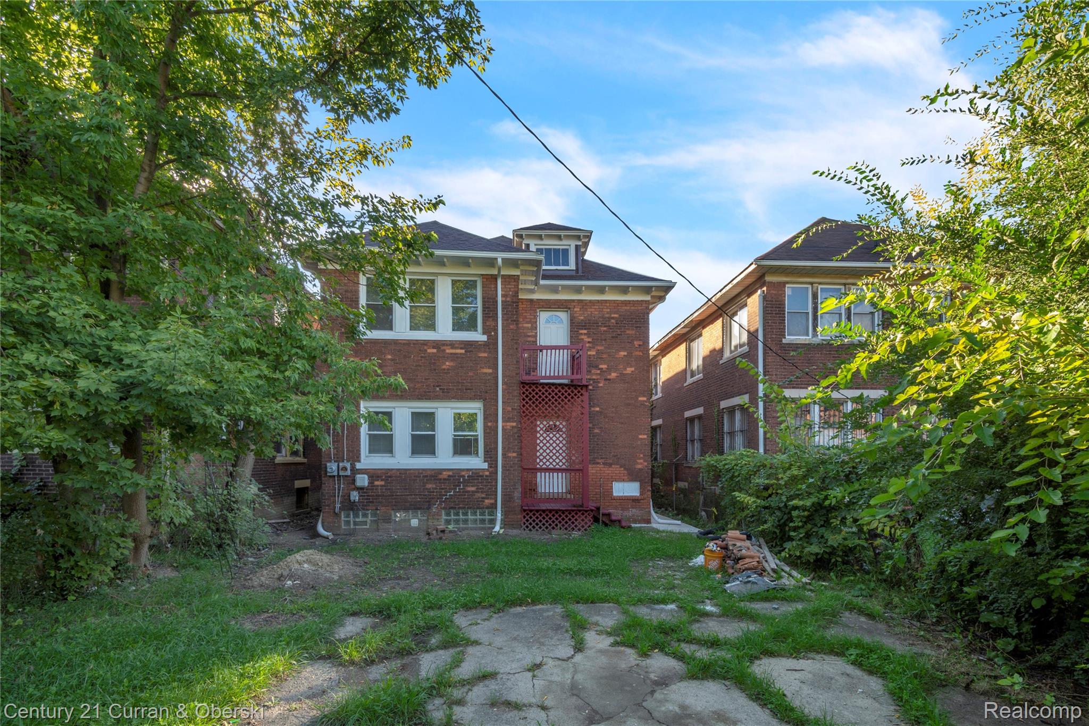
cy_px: 363
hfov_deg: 100.4
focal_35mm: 15
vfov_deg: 77.3
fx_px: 454
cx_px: 544
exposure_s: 1/20
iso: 160
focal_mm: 10
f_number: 11
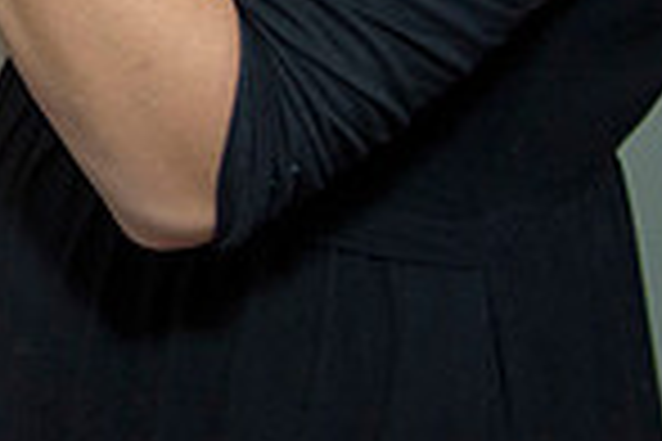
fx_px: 1747
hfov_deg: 17.0
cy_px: -382
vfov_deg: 12.9
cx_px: -590
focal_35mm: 95
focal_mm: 24
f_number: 3.5
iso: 1250
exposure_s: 1/200
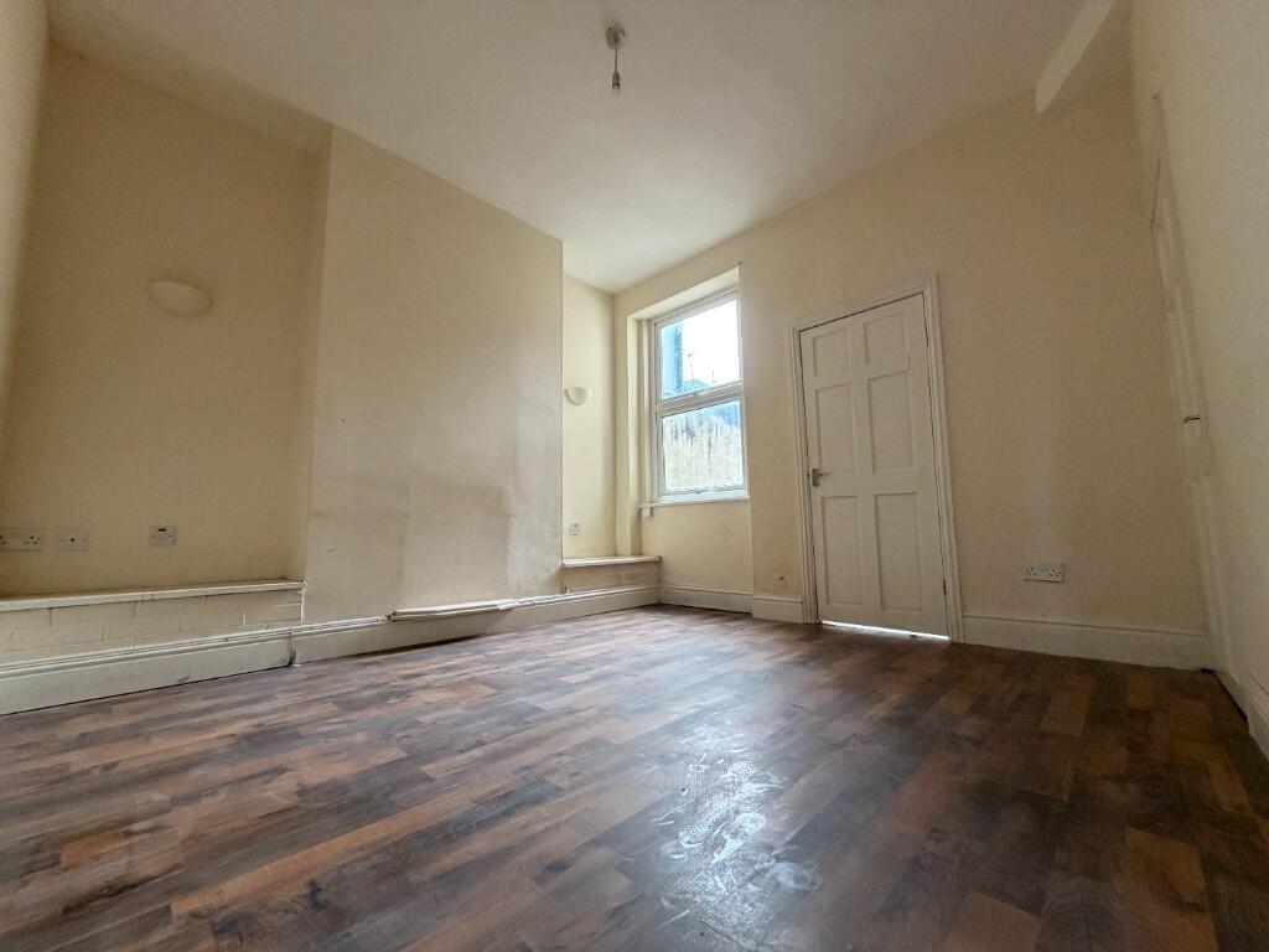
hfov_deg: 102.1
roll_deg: +0.7
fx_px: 513
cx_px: 634
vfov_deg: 85.7
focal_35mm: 14
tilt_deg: +6.6
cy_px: 476
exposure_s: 1/60
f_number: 2.2
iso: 320
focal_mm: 2.22
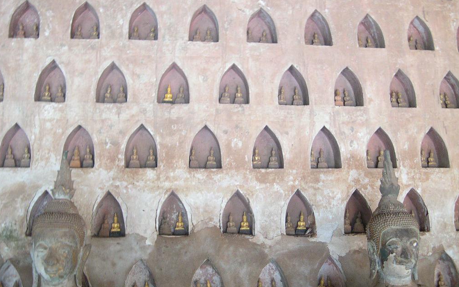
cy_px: 151
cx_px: 230
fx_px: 513
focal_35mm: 41
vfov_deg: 31.3
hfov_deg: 48.2
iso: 400
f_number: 2.8
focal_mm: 8
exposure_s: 1/15
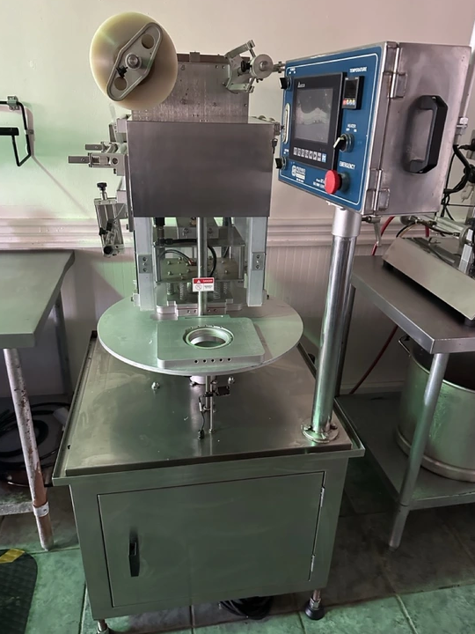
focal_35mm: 25
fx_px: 457
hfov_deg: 54.9
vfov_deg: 69.4
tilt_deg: -25.7
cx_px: 235
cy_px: 324
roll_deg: -3.6
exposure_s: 1/40
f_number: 1.78
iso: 1000
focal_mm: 6.86
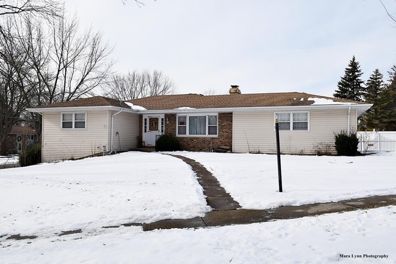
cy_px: 132
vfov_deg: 43.6
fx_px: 330
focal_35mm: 30
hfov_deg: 61.9
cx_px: 198
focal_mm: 20
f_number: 11
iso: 200
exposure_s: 1/500
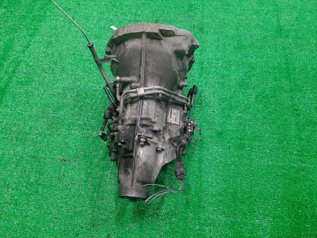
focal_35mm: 26
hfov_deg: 67.3
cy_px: 119
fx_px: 238
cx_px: 158
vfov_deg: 53.1
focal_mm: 3.93
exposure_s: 1/50
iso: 104
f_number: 1.7
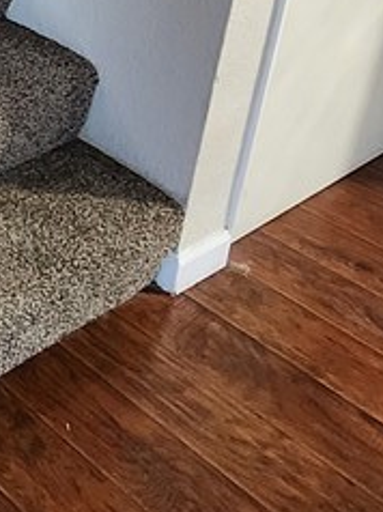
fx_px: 828
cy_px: -99
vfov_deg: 29.6
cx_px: -321
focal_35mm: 56
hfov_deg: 19.2
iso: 1000
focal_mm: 2.2
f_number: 2.2
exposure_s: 1/24
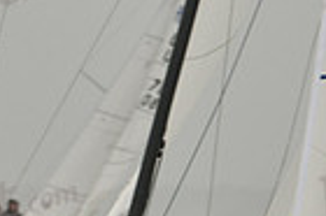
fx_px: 11234
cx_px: 200
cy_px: 315
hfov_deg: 1.7
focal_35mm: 1242
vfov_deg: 1.1
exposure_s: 1/1000
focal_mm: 300
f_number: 6.3
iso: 400
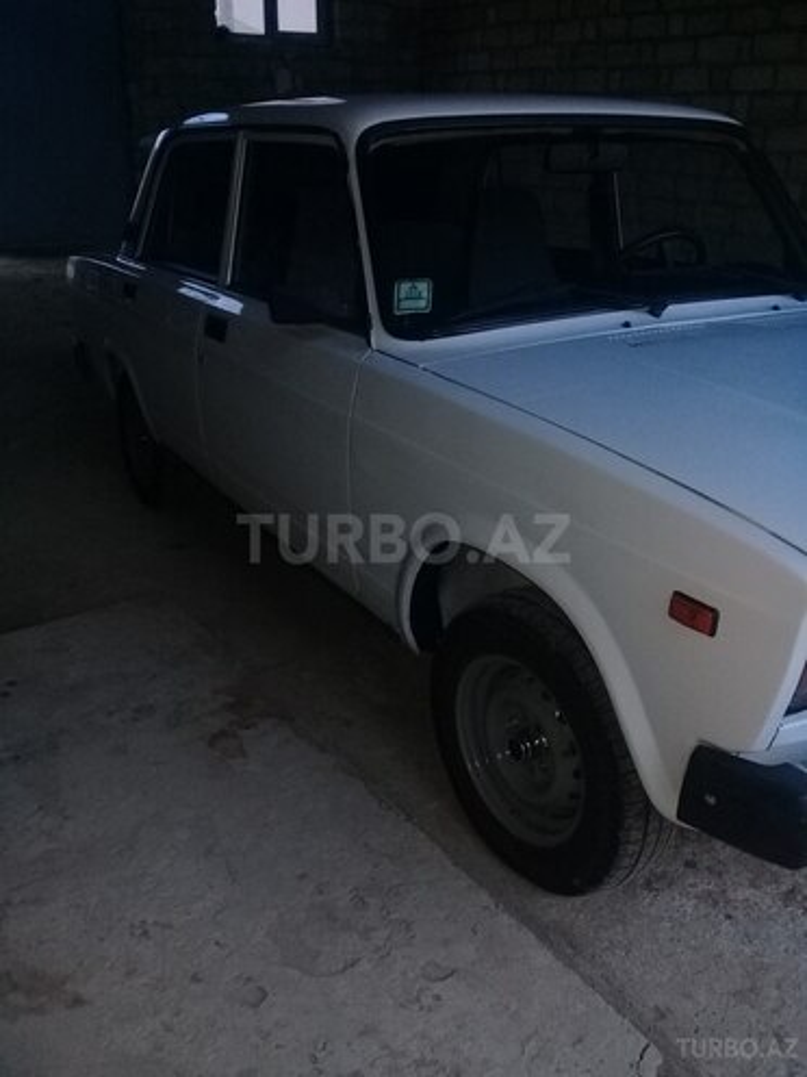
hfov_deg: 45.4
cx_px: 404
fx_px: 964
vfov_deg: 58.4
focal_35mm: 31
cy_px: 538
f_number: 2.2
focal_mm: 3.3
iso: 640
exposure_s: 1/17
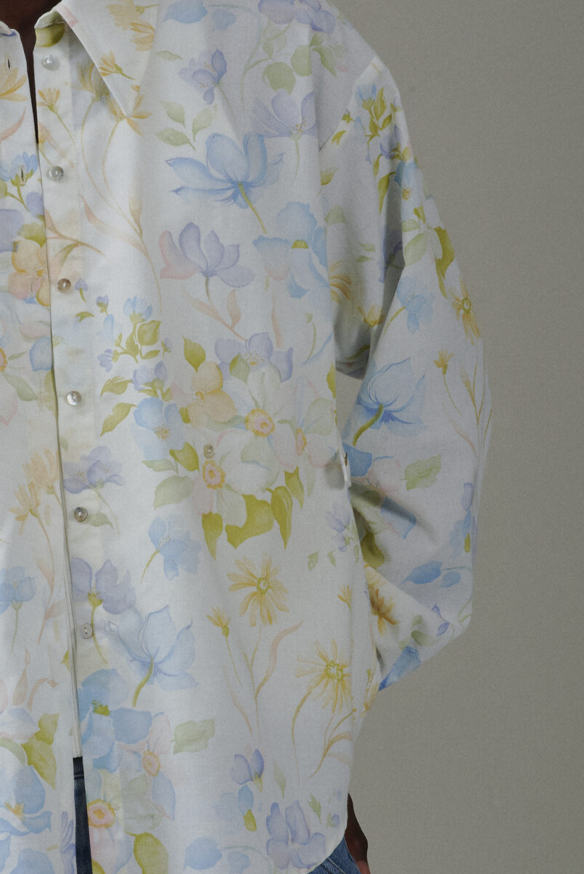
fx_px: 5418
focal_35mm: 223
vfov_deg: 9.2
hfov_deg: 6.2
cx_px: 58
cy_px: 400
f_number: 10
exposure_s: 1/125
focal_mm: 105
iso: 200
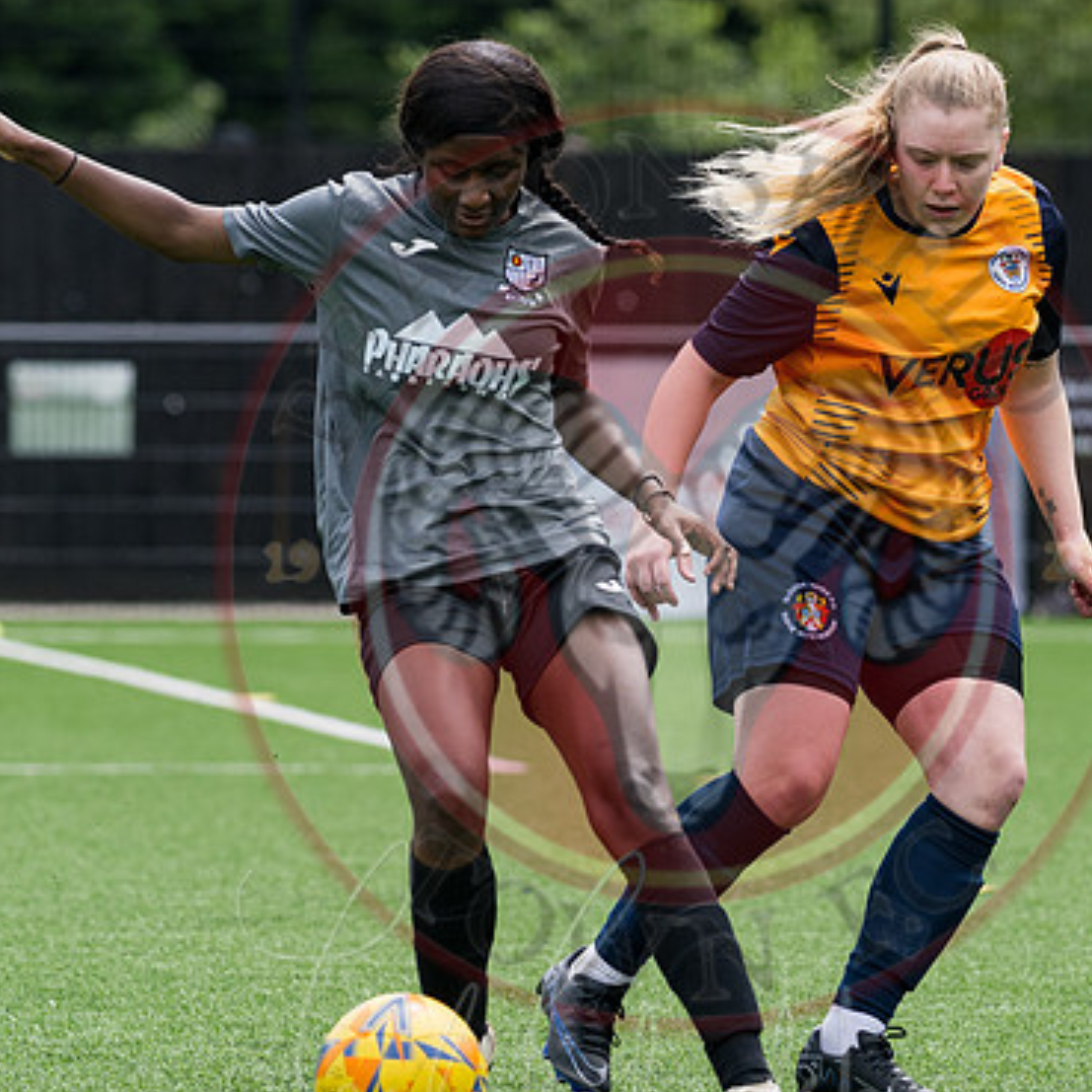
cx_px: 635
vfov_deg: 4.5
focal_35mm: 390
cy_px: 741
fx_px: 13919
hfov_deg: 4.5
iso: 200
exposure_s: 1/3200
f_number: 3
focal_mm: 135
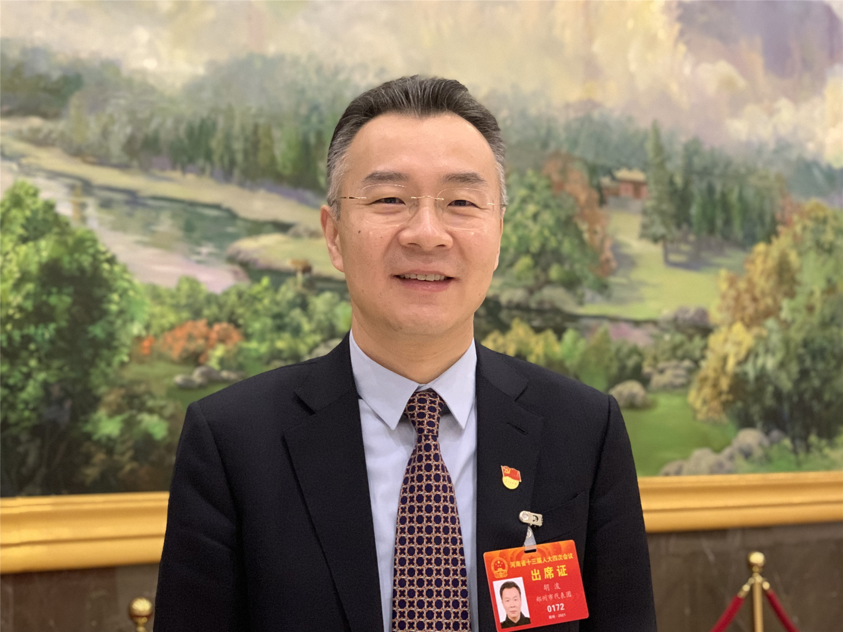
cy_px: 316
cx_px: 422
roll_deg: +0.0
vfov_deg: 28.0
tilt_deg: +6.1
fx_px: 1266
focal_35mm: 52
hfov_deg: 36.8
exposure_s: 1/33
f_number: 2.4
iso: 320
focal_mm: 6
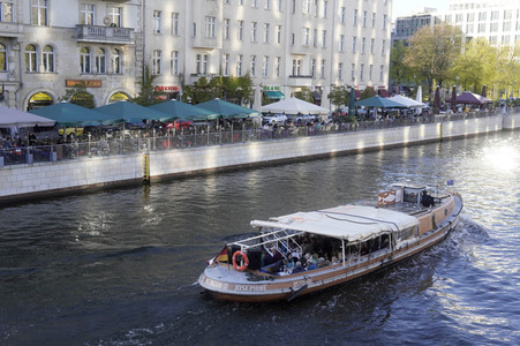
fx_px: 650
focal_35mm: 45
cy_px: 173
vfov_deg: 29.8
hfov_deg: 43.6
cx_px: 260
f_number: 7.1
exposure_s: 1/160
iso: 320
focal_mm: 30
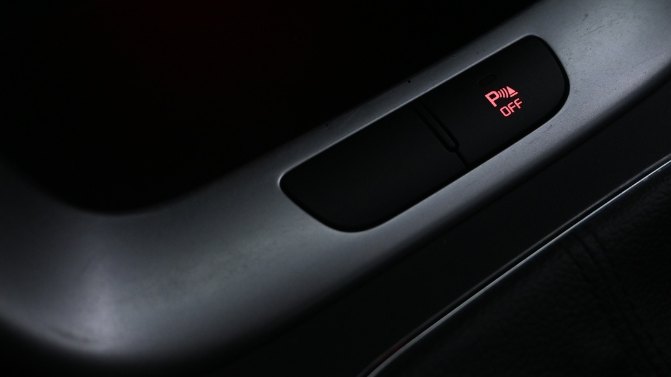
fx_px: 925
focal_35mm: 52
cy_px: 83
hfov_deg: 38.9
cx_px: 492
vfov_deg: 22.8
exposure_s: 1/15
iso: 1000
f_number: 4
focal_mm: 22
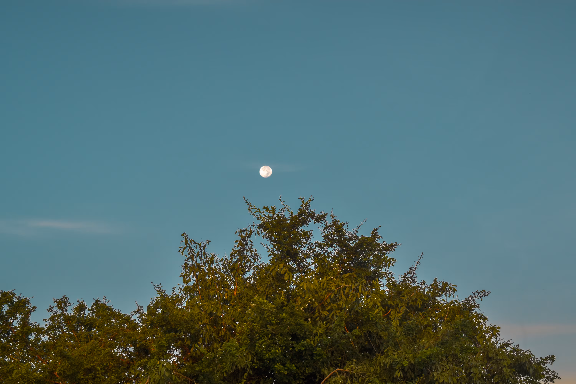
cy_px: 192
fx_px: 1320
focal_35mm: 82
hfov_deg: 24.6
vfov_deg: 16.6
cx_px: 288
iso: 320
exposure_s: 1/250
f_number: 8
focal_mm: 55
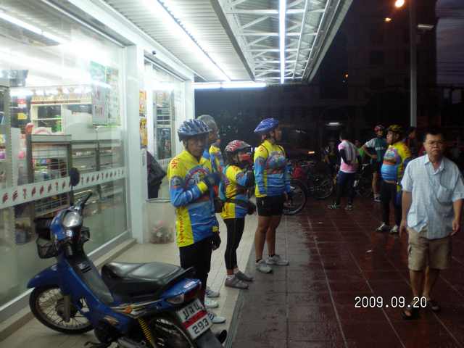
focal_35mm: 38
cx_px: 232
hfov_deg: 49.0
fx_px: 509
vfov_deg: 37.7
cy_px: 174
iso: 200
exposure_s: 1/40
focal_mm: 6.3
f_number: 3.1
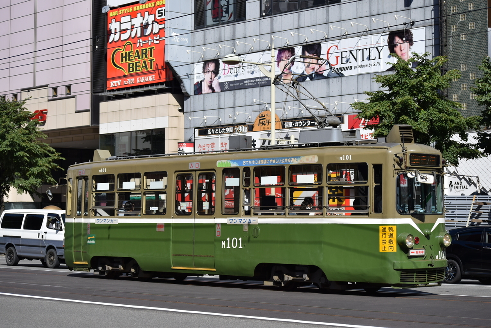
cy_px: 164
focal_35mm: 82
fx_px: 1126
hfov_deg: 24.6
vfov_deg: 16.6
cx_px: 246
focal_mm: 55
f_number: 4.5
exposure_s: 1/1000
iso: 100
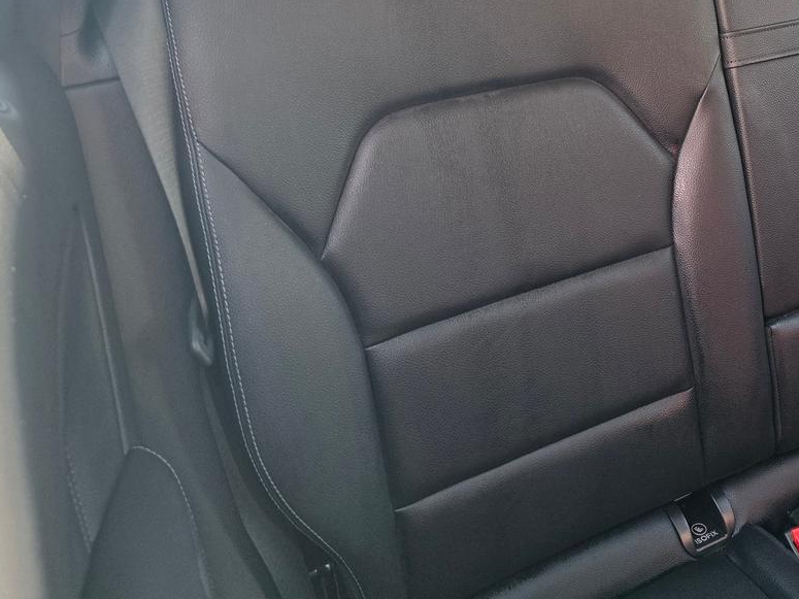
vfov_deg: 36.3
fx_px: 877
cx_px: 587
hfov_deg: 47.4
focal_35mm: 38
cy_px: 111
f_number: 1.7
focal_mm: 6.3
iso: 160
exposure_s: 1/180
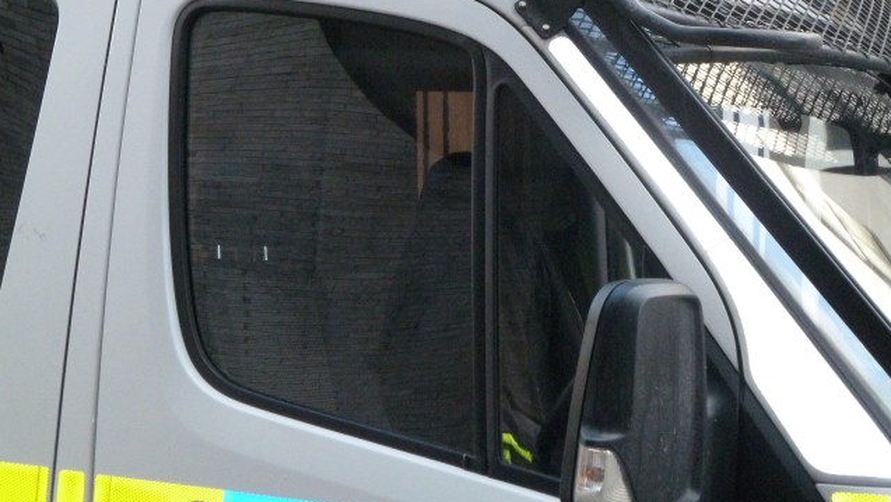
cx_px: 446
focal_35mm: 105
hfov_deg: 20.4
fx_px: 2482
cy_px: 196
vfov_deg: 11.5
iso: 640
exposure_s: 1/320
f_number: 4.3
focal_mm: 15.8
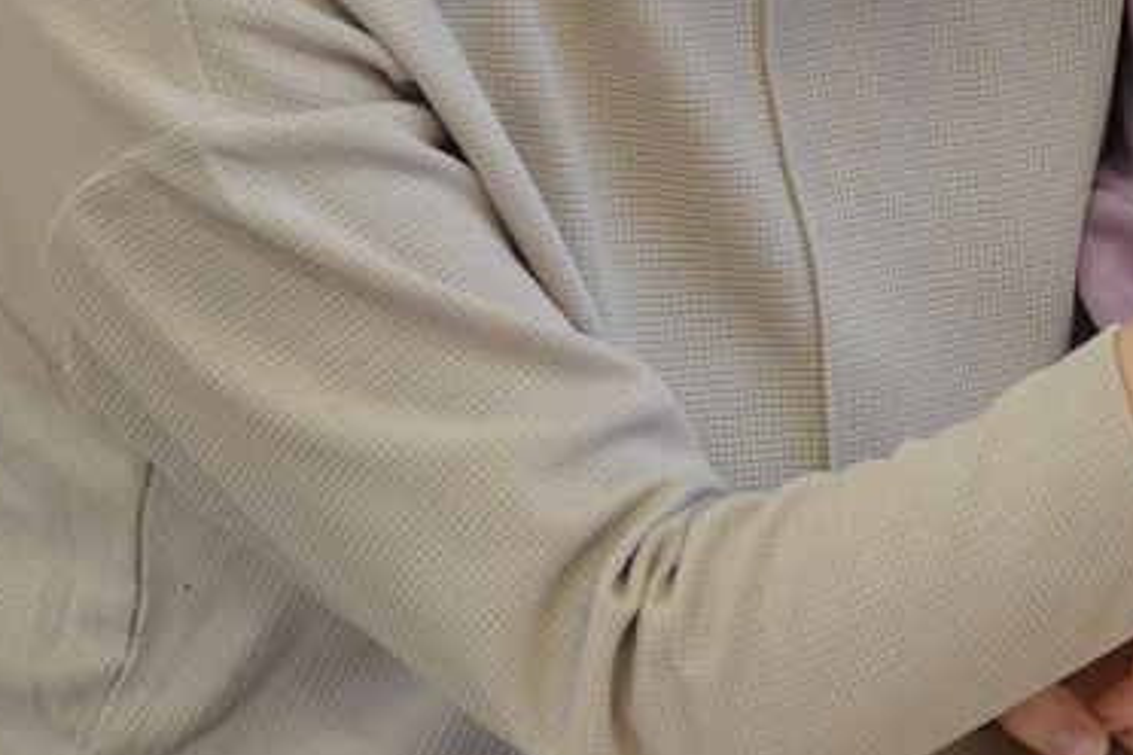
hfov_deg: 8.4
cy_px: -8
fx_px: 7616
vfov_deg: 5.7
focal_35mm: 242
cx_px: 1221
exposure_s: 1/100
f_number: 3.5
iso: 800
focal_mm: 32.39
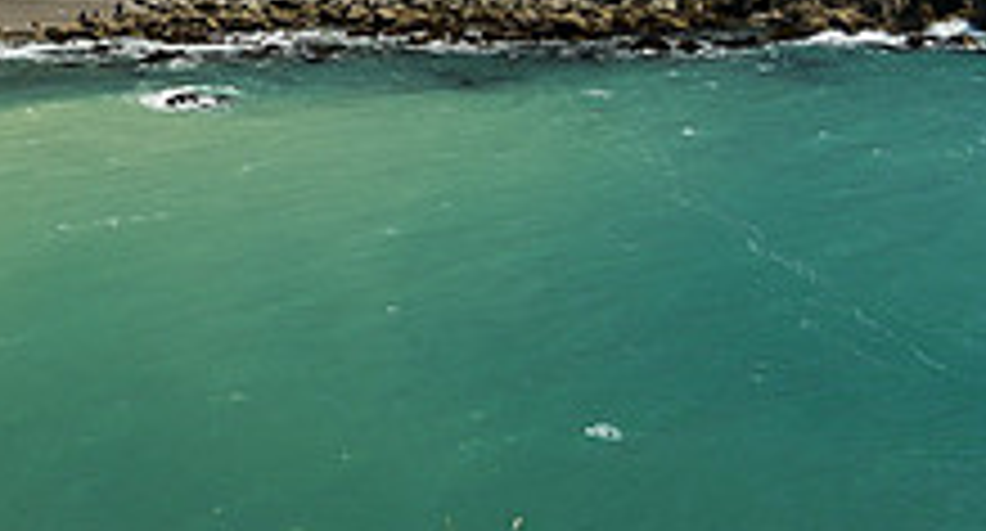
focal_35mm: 98
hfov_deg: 20.6
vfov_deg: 11.9
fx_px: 2537
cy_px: 65
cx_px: -180
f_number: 16
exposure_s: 1/100
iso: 400
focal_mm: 35
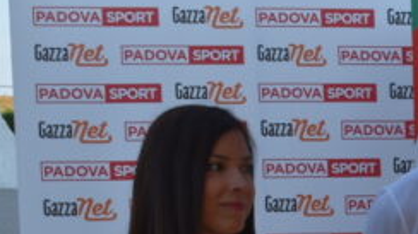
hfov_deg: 13.1
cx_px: 548
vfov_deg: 7.5
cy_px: 395
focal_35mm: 158
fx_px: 1750
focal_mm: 24
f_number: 8
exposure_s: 1/250
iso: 200
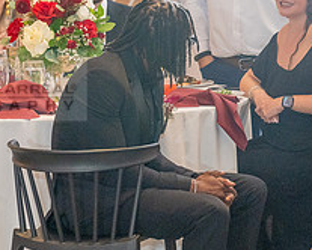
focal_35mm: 184
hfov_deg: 10.3
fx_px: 1701
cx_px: -41
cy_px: 85
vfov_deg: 8.4
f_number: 2.8
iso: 2000
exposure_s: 1/200
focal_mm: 70
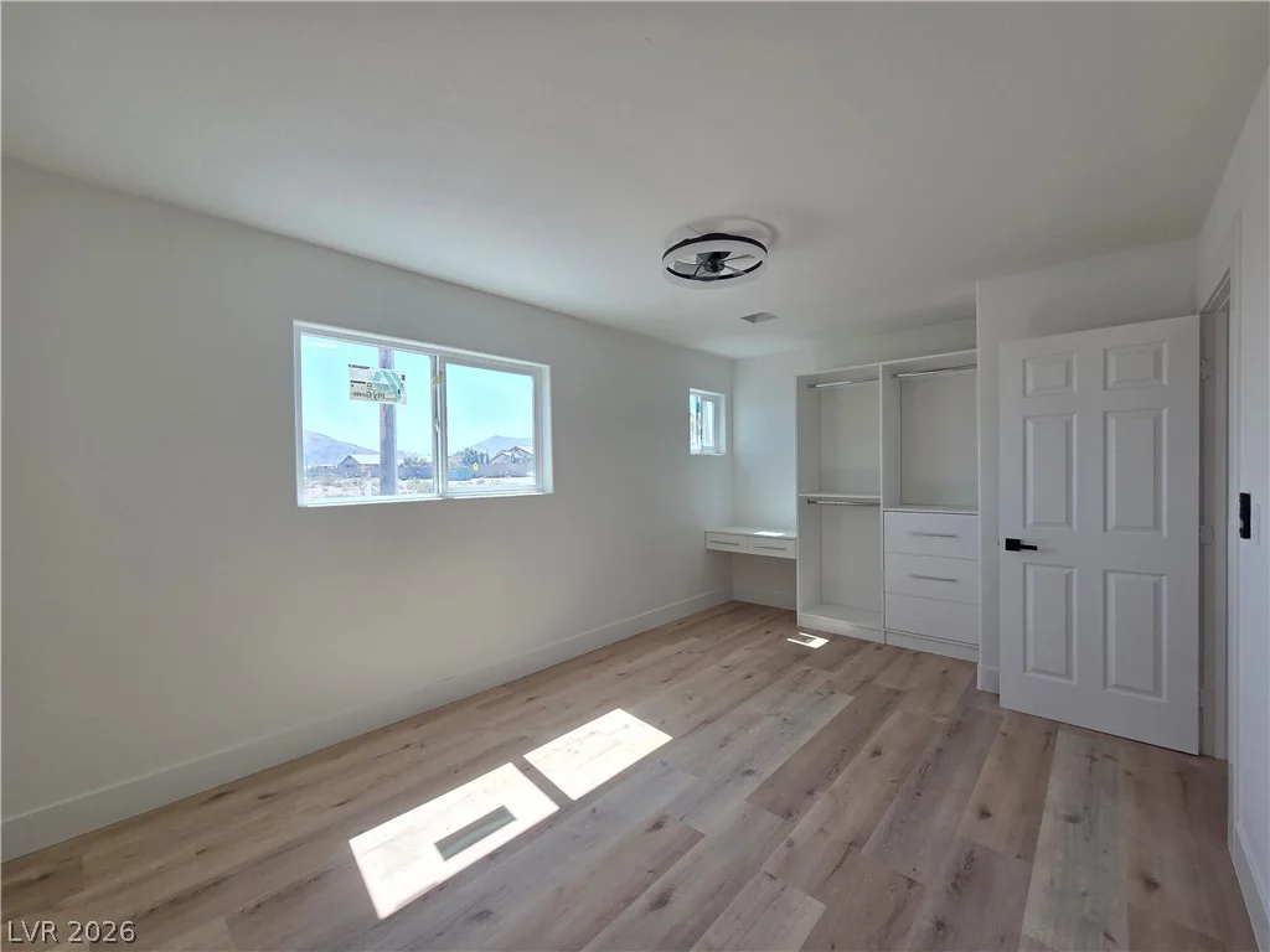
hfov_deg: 106.2
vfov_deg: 89.9
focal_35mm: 13
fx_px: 477
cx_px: 635
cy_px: 476
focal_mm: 2.2
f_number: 2.2
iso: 50
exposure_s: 1/285
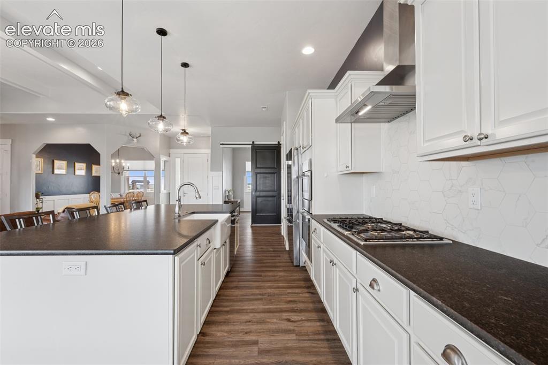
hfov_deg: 96.8
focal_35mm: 16
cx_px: 274
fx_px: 243
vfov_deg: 73.7
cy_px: 182
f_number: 11
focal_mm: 16
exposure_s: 1
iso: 100
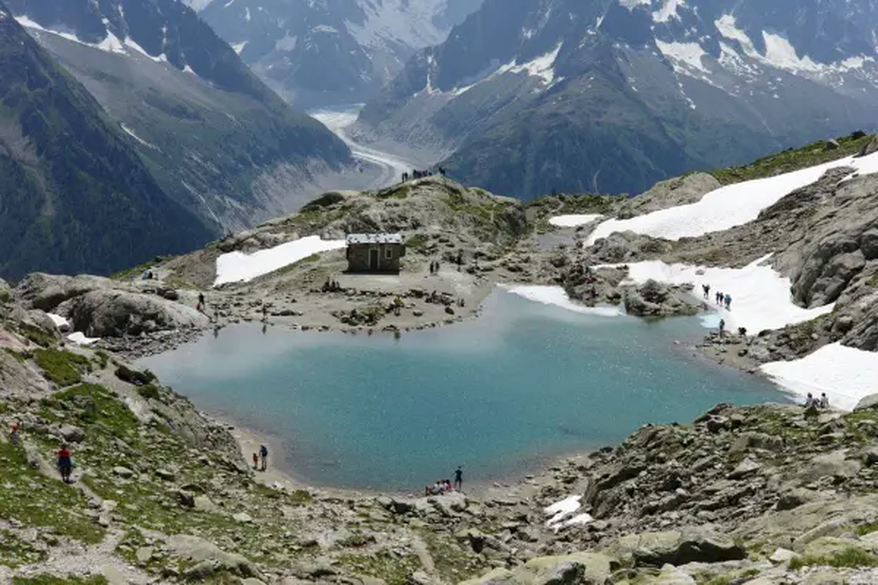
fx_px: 1219
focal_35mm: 50
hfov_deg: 39.6
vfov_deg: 27.0
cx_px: 439
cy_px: 292
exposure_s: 1/1000
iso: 250
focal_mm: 50
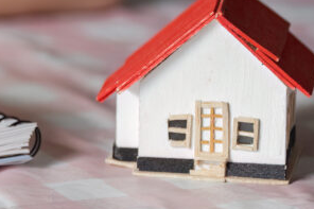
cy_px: -43
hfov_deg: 4.3
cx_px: -199
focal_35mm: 481
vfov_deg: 2.9
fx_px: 4193
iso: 400
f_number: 2.8
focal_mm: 139
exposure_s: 1/1000
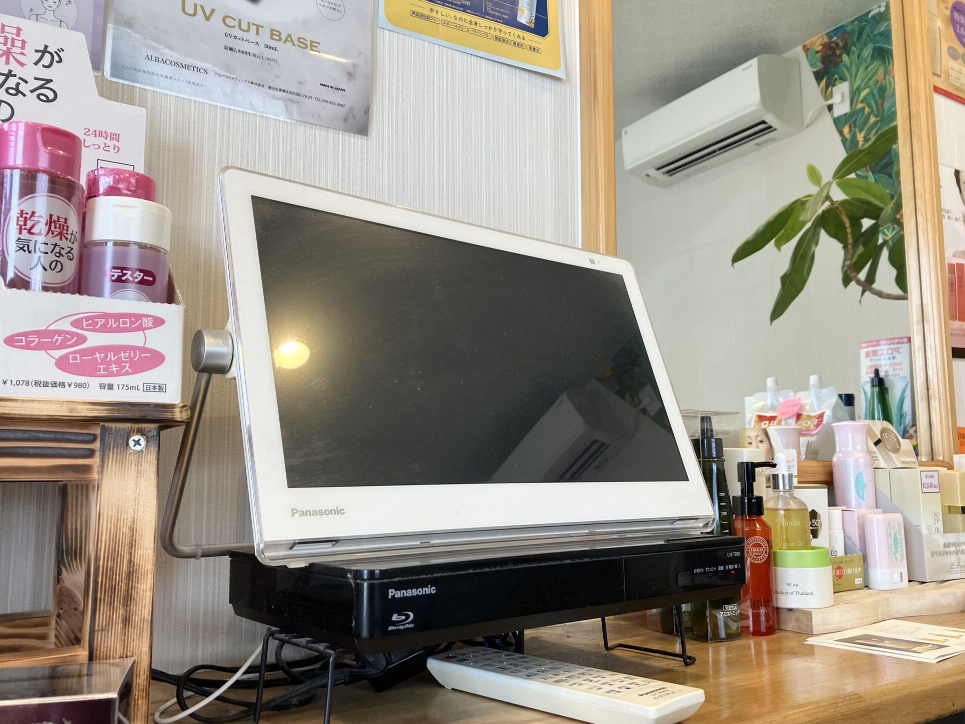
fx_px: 808
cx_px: 494
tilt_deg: +7.4
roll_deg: +0.1
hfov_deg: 61.7
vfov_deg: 48.2
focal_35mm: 29
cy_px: 374
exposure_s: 1/120
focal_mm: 3.99
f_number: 1.8
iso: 80
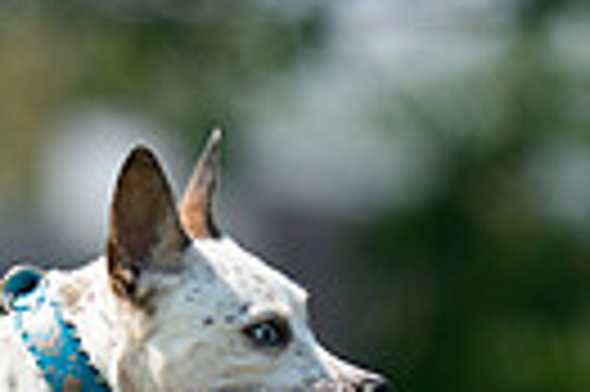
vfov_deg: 0.6
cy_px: 714
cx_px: -117
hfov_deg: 1.0
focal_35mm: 2146
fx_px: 35127
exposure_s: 1/4000
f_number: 6.3
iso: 1000
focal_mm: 485
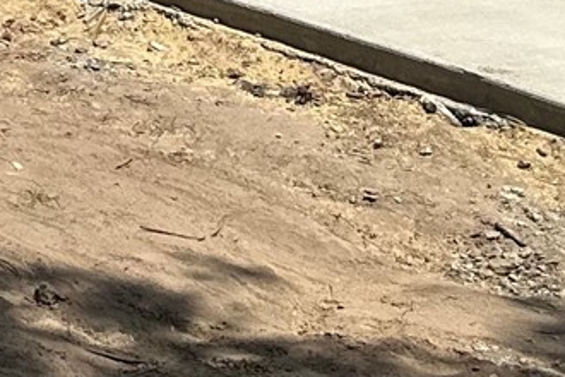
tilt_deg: +5.7
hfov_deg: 11.2
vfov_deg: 7.5
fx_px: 2432
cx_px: -765
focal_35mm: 155
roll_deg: +0.4
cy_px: -847
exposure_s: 1/6623
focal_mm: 6.86
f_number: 1.78
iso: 80
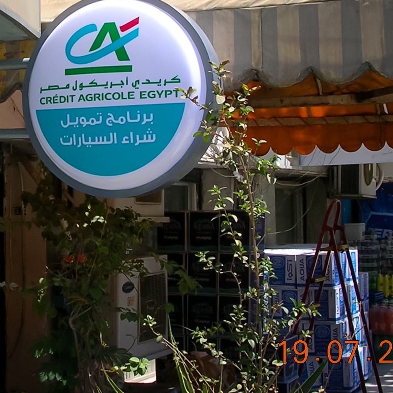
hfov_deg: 23.7
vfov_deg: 24.1
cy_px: 112
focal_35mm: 71
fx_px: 912
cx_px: 49
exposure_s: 1/222
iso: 50
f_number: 5.6
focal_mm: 5.8
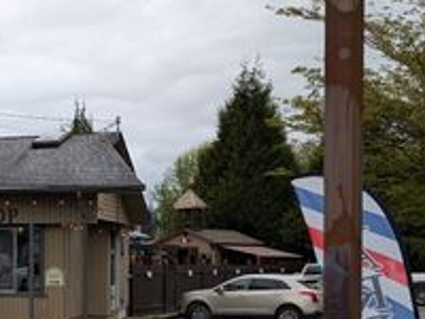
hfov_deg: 30.4
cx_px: 23
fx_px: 737
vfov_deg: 23.7
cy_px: 289
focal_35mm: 60
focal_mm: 6.9
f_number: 1.68
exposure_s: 1/618
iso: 22
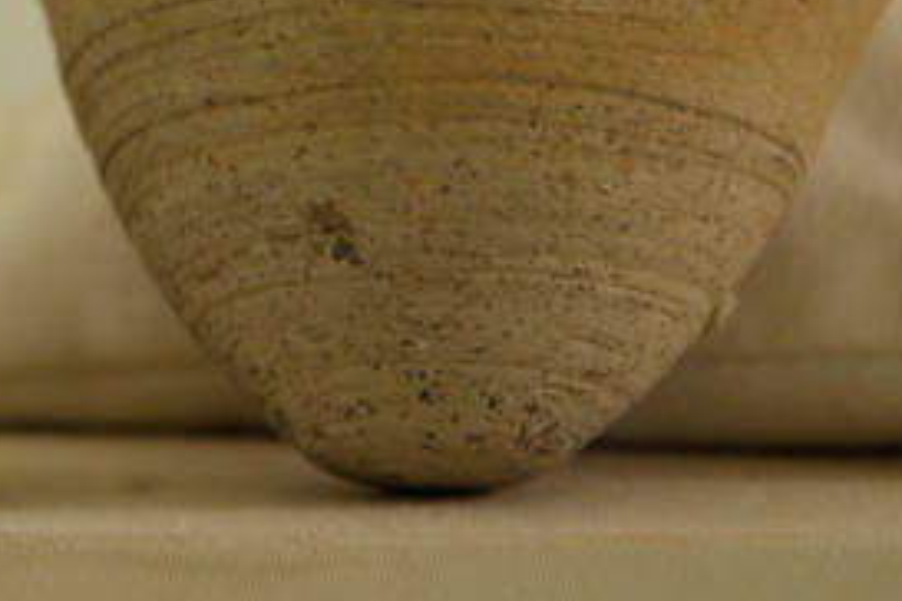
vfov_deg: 4.8
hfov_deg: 7.2
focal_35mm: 285
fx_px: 7152
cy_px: -127
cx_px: -106
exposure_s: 1/50
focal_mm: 65
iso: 200
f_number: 5.3
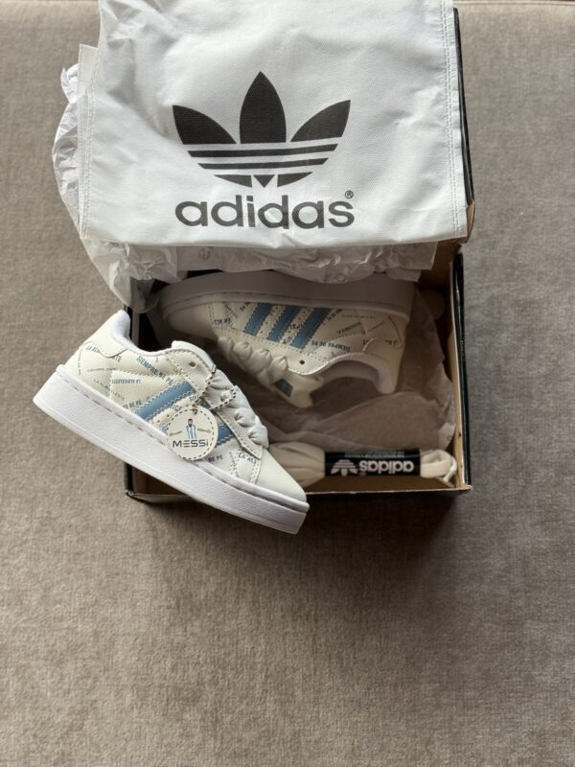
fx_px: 1063
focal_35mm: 48
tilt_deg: -80.1
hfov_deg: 30.3
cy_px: 384
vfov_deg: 39.7
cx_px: 288
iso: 64
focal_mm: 6.76
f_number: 1.78
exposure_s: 1/377
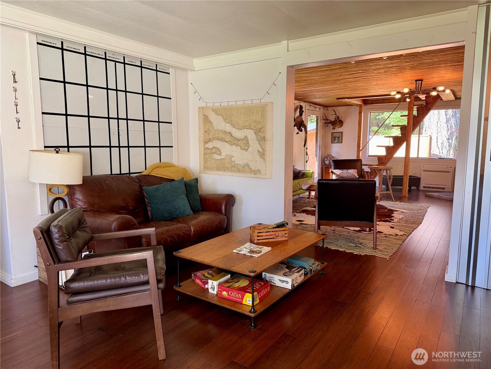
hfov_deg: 71.6
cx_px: 246
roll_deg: -0.1
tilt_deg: -8.1
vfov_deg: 56.8
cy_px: 184
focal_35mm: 24
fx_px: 340
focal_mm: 6.76
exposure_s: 1/120
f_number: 1.78
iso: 200
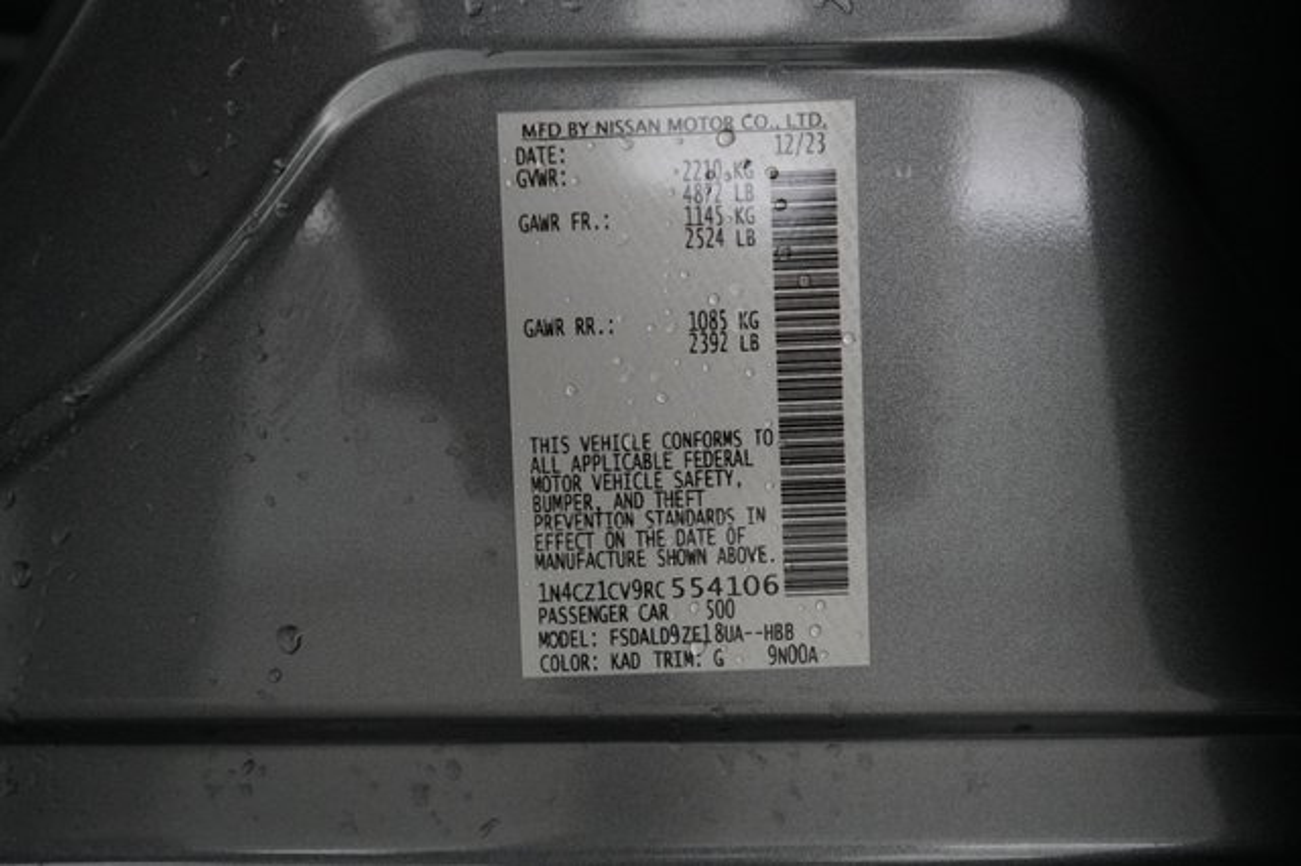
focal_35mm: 28
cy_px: 433
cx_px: 650
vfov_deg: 46.4
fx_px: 1011
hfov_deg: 65.5
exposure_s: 1/160
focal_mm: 28
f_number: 2.8
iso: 3200
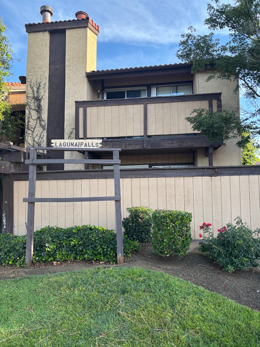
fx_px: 260
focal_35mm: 26
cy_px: 174
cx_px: 130
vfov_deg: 67.3
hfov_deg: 53.1
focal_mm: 5.96
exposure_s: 1/307
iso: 50
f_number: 1.6
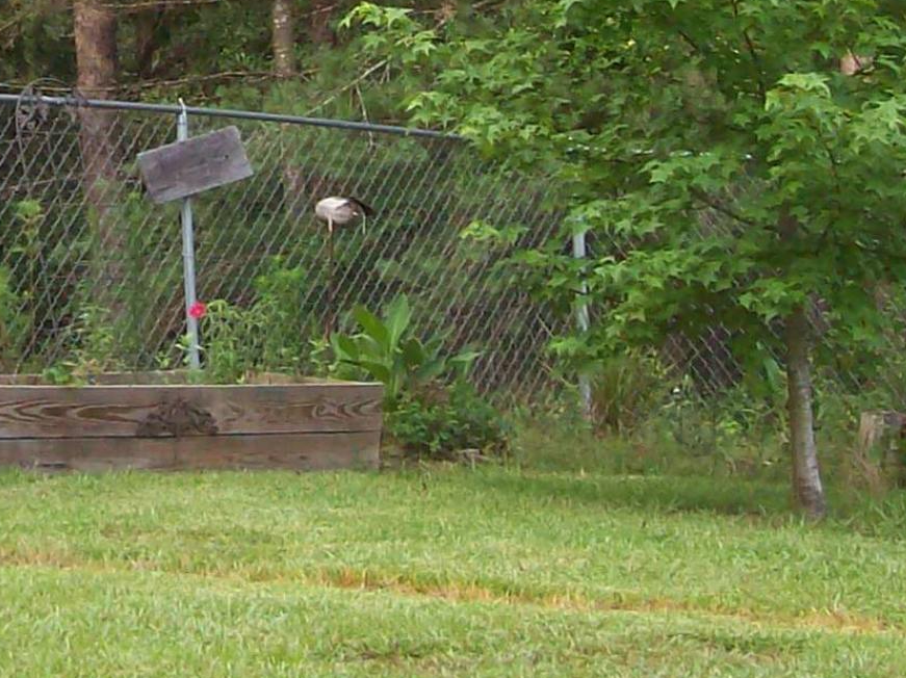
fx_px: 3243
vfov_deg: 11.6
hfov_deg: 15.6
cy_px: -203
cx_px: -4
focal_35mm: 124
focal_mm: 6
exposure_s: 1/121
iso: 80
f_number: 2.7
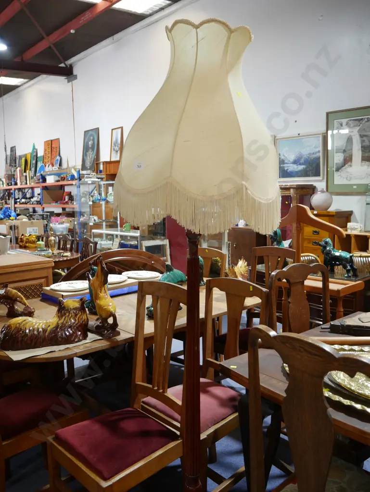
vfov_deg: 56.8
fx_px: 456
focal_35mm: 32
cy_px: 246
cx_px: 185
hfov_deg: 44.2
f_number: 3.6
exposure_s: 1/60
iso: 400
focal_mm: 16
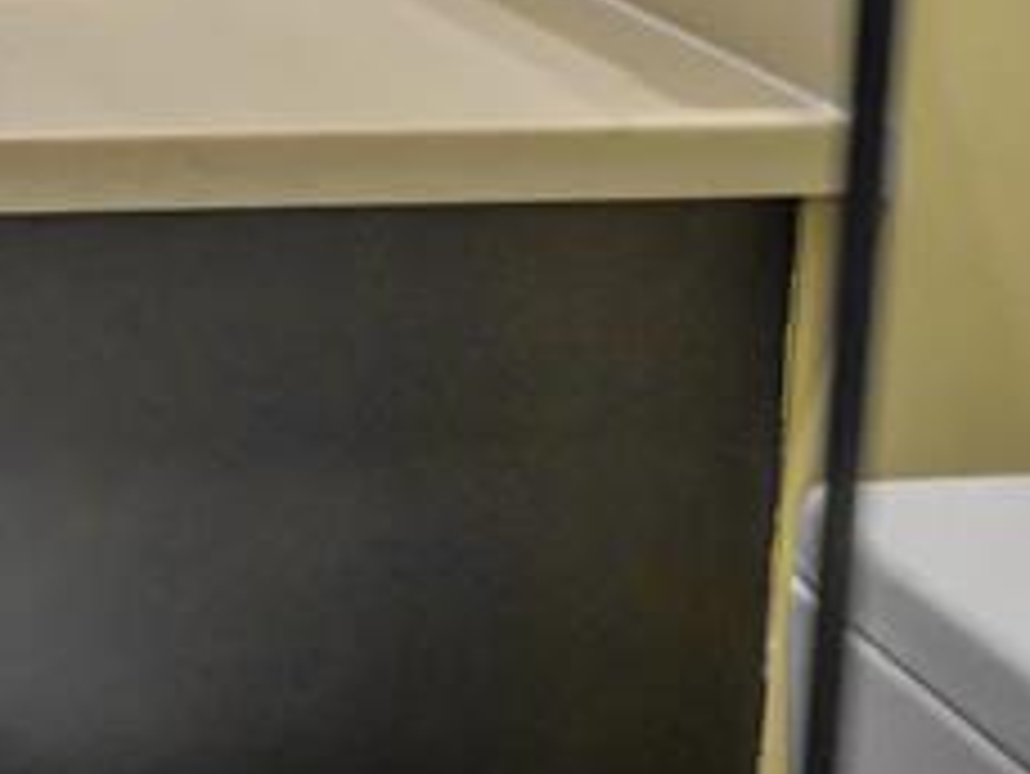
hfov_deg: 16.0
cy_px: -662
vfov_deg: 14.8
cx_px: -1192
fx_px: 2560
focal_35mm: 86
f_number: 2.8
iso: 1000
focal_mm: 20
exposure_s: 1/200
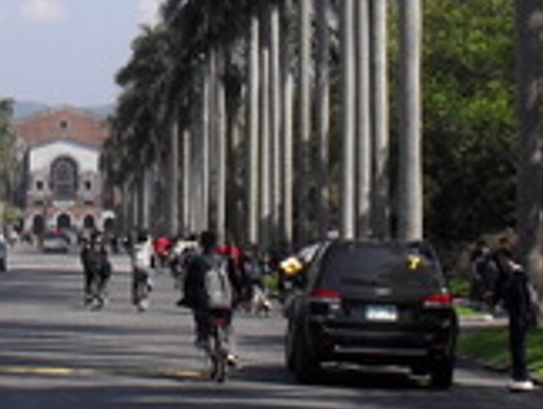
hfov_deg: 14.2
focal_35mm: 138
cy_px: -23
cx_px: 74
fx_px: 2168
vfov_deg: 10.7
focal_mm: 6.3
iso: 100
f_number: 8.4
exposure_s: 1/180
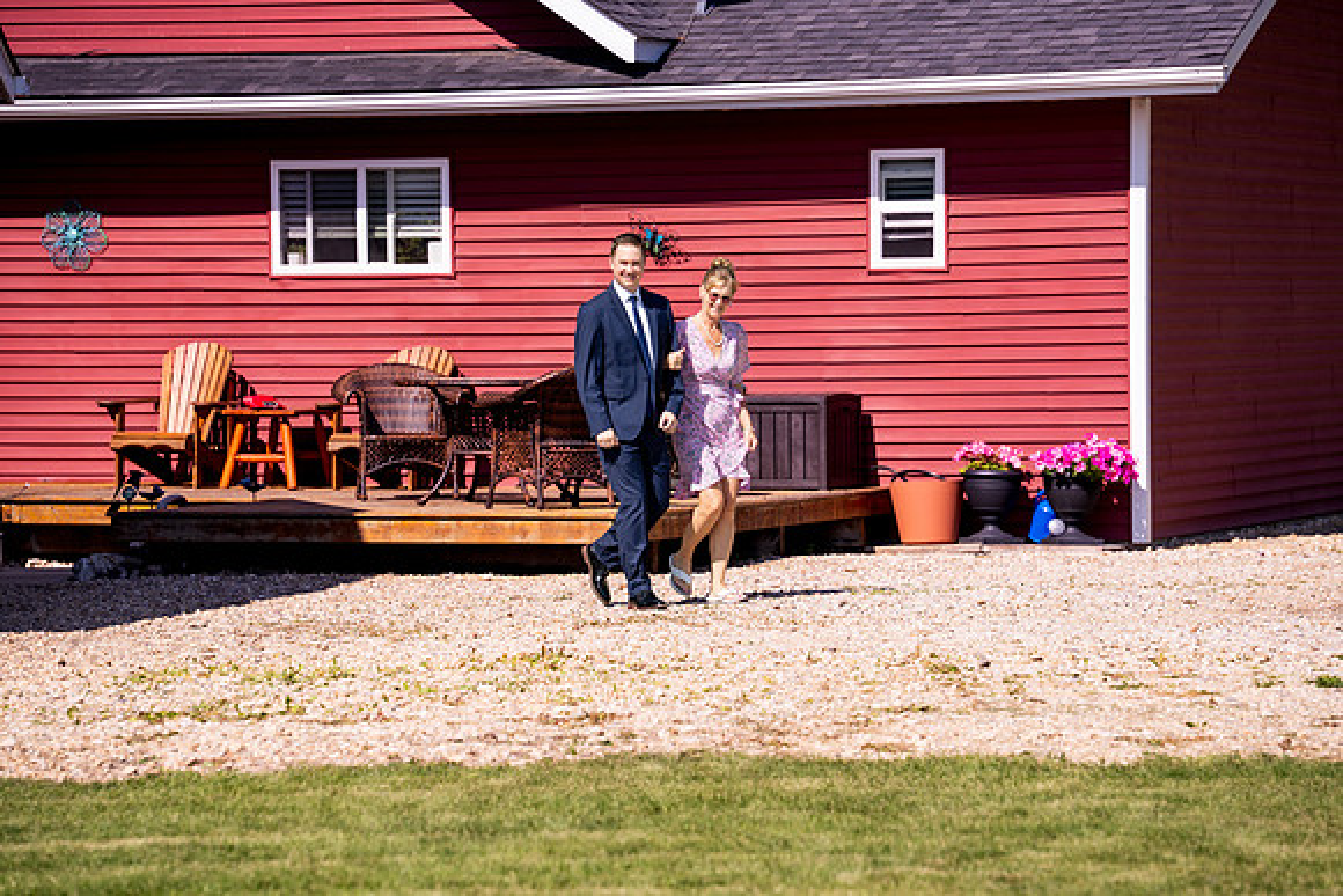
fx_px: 5597
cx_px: 672
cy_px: 448
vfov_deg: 9.2
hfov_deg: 13.7
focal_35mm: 150
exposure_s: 1/1250
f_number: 4
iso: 125
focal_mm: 150
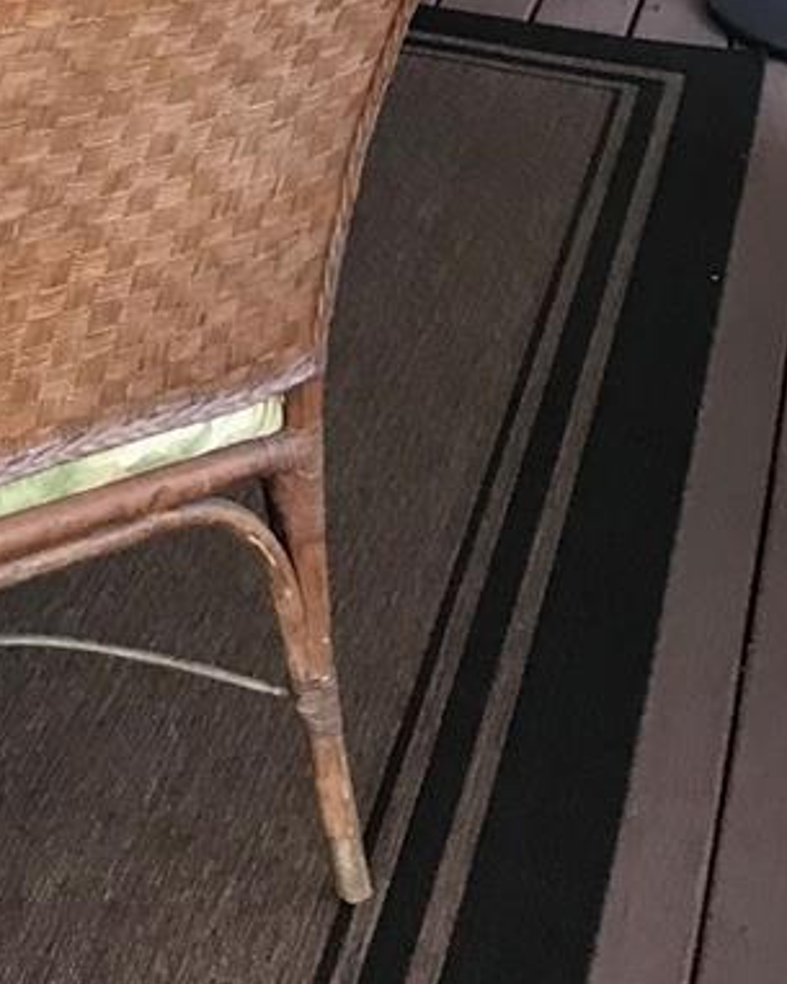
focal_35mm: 86
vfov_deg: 19.4
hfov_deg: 16.9
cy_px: -483
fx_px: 2503
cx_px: -217
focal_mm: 3.99
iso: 32
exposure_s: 1/30
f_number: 1.8
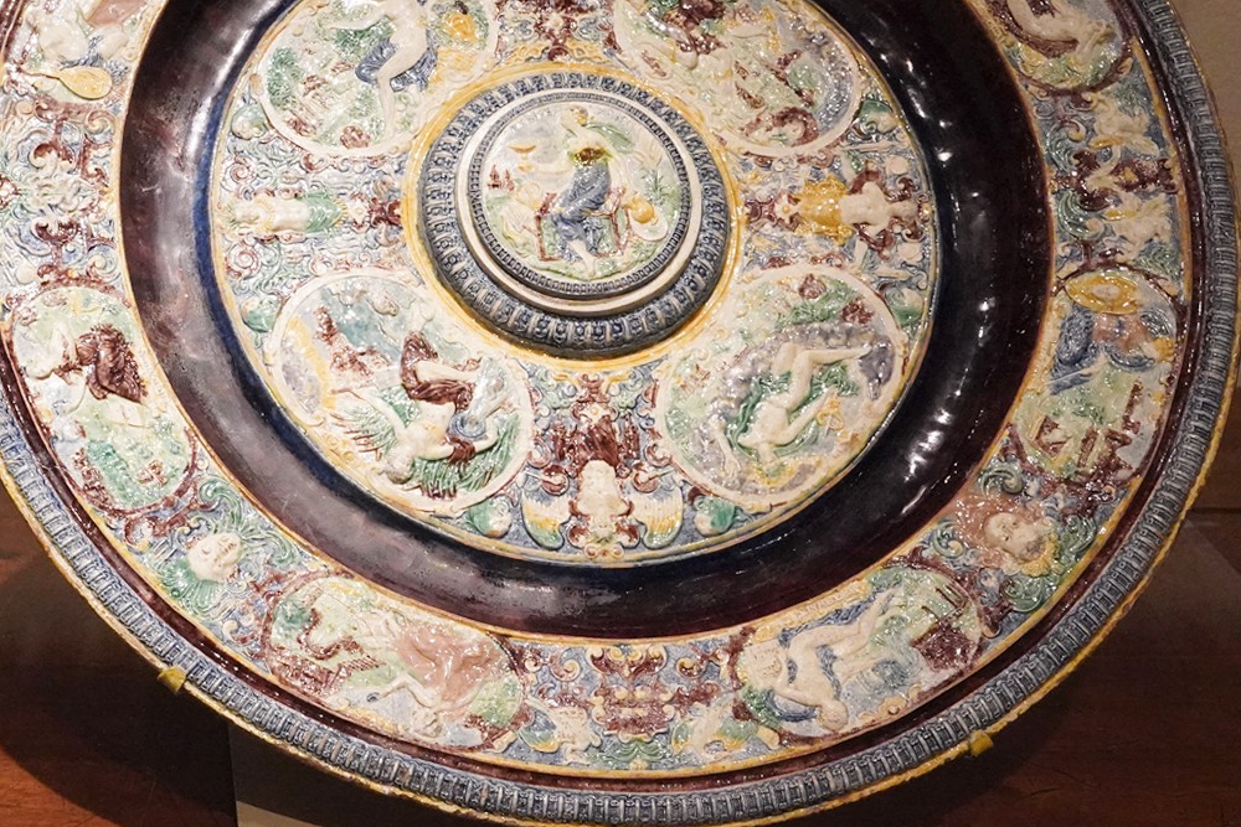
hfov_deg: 31.4
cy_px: 263
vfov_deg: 21.8
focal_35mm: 62
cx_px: 227
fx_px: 2137
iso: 8000
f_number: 13
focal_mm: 31
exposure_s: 1/100
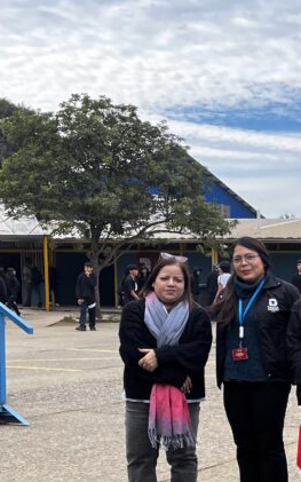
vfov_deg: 30.2
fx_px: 880
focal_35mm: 67
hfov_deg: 16.8
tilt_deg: -4.2
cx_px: 505
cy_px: 358
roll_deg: -0.4
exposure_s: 1/1163
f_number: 1.6
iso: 50
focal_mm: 5.1
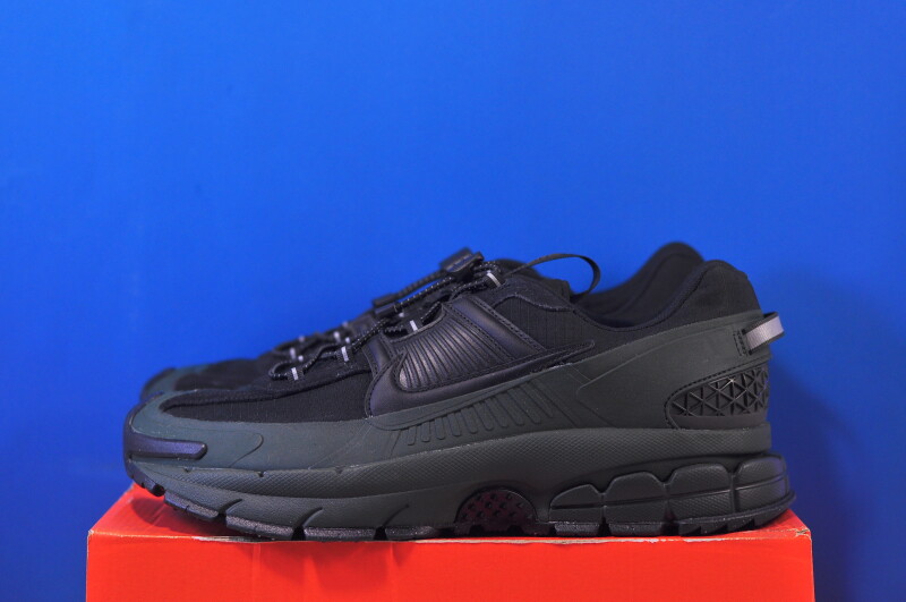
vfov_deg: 18.1
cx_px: 453
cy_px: 301
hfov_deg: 27.0
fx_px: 1885
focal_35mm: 75
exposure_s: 1/320
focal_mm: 50
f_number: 2.8
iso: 250
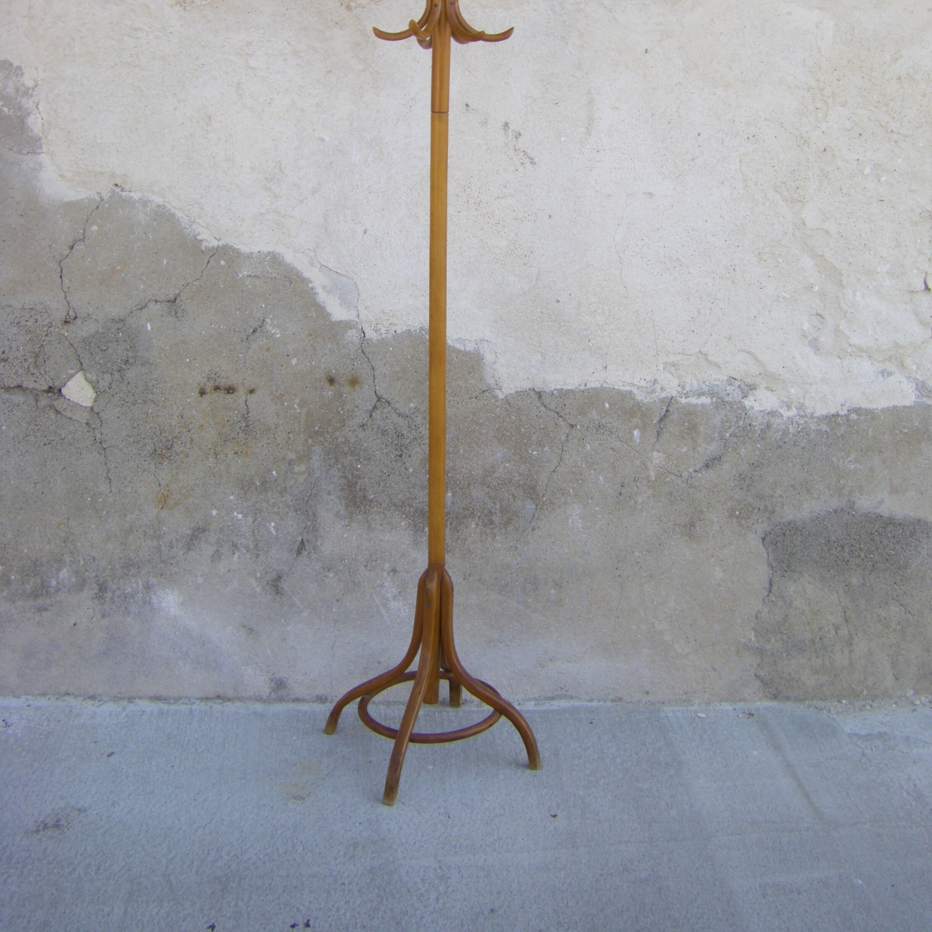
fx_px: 1371
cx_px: 468
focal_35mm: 45
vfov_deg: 37.3
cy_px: 342
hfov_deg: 37.6
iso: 64
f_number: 3.5
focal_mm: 6.3
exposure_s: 1/160
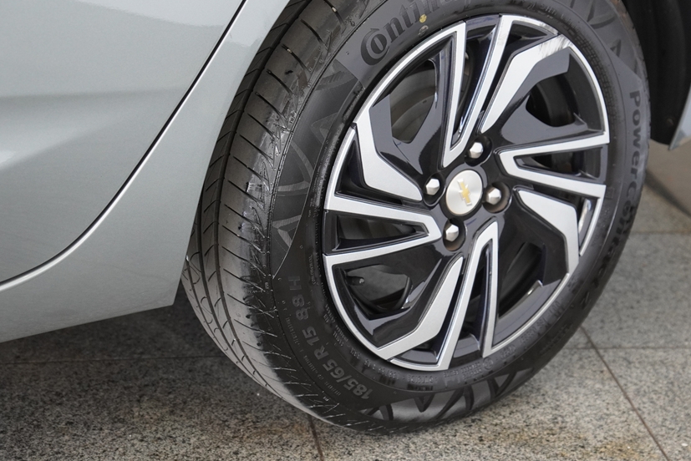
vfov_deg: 13.2
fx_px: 1997
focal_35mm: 104
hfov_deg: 19.6
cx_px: 394
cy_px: 191
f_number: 4
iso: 1000
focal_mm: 56
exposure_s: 1/160
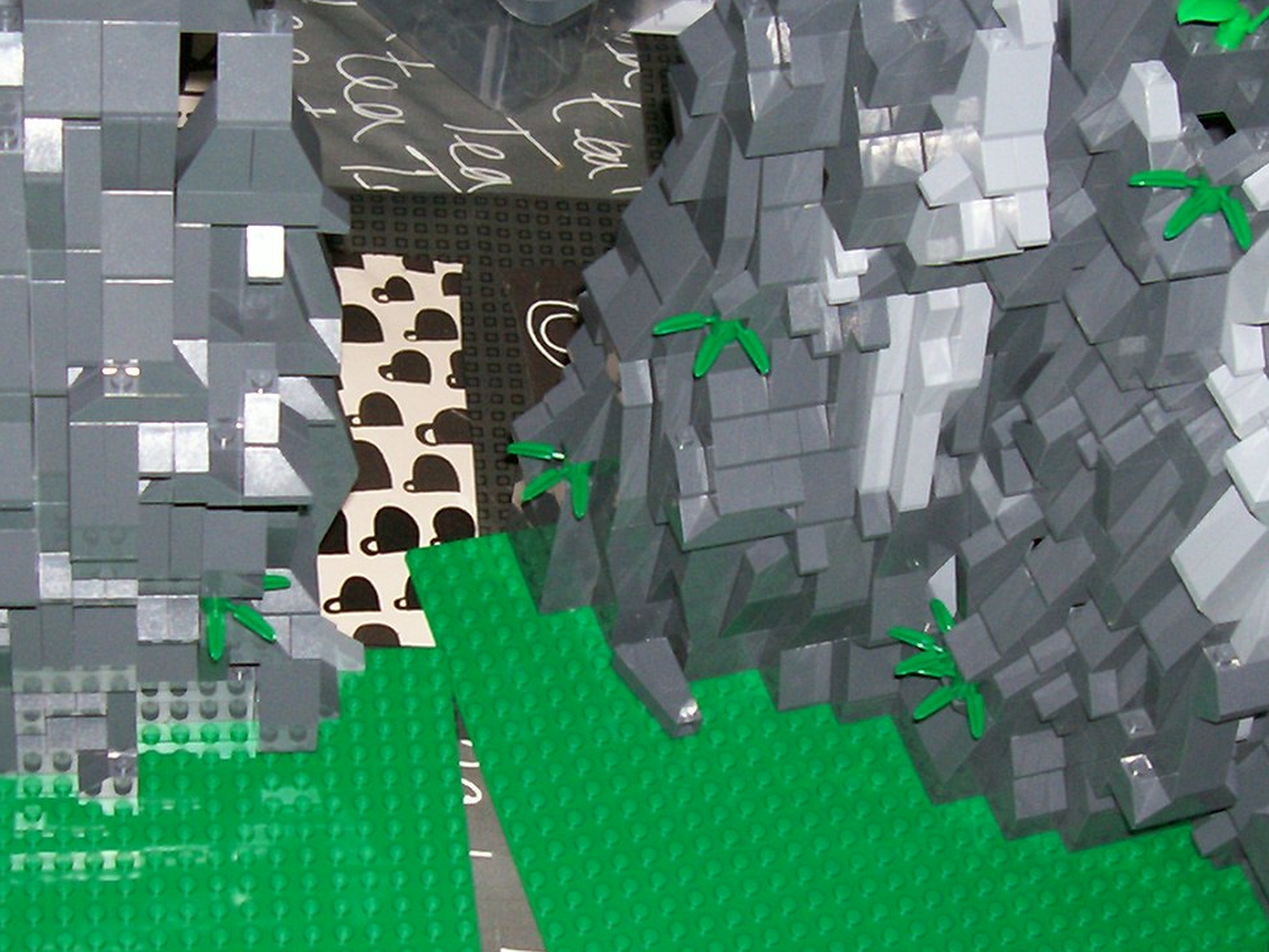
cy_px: 576
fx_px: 2639
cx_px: 587
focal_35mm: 72
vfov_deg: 20.4
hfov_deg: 27.0
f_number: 2.7
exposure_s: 1/64
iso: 80
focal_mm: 5.6
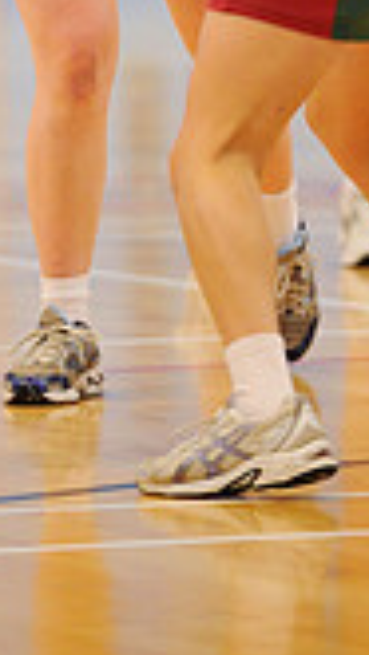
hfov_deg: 2.4
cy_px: -175
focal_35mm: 499
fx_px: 8667
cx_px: 30
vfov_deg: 4.3
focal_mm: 175
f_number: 2.8
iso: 5000
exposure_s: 1/400
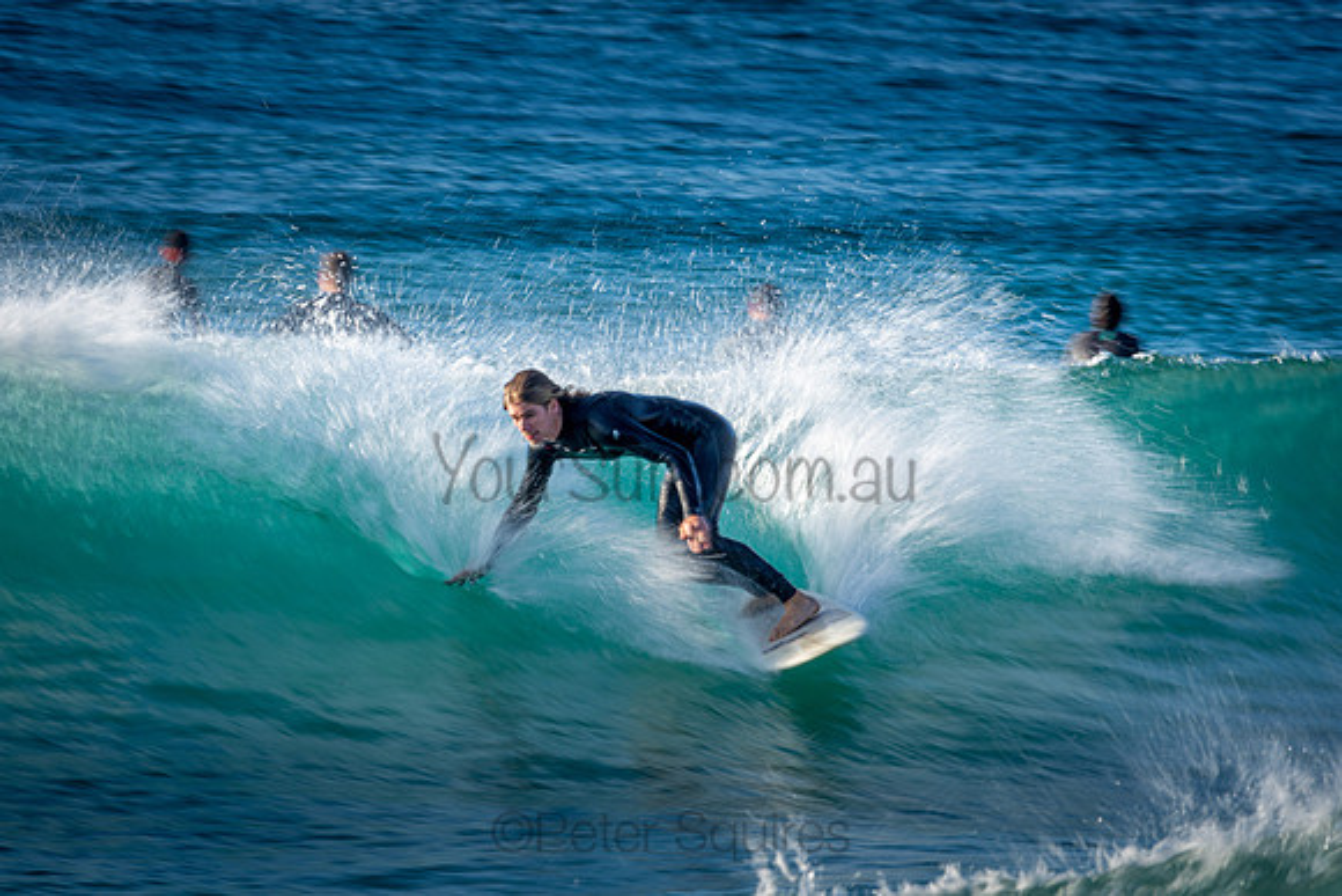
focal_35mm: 750
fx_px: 27964
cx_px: 671
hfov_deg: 2.7
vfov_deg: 1.8
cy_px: 448
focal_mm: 500
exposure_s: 1/30
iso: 100
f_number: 18
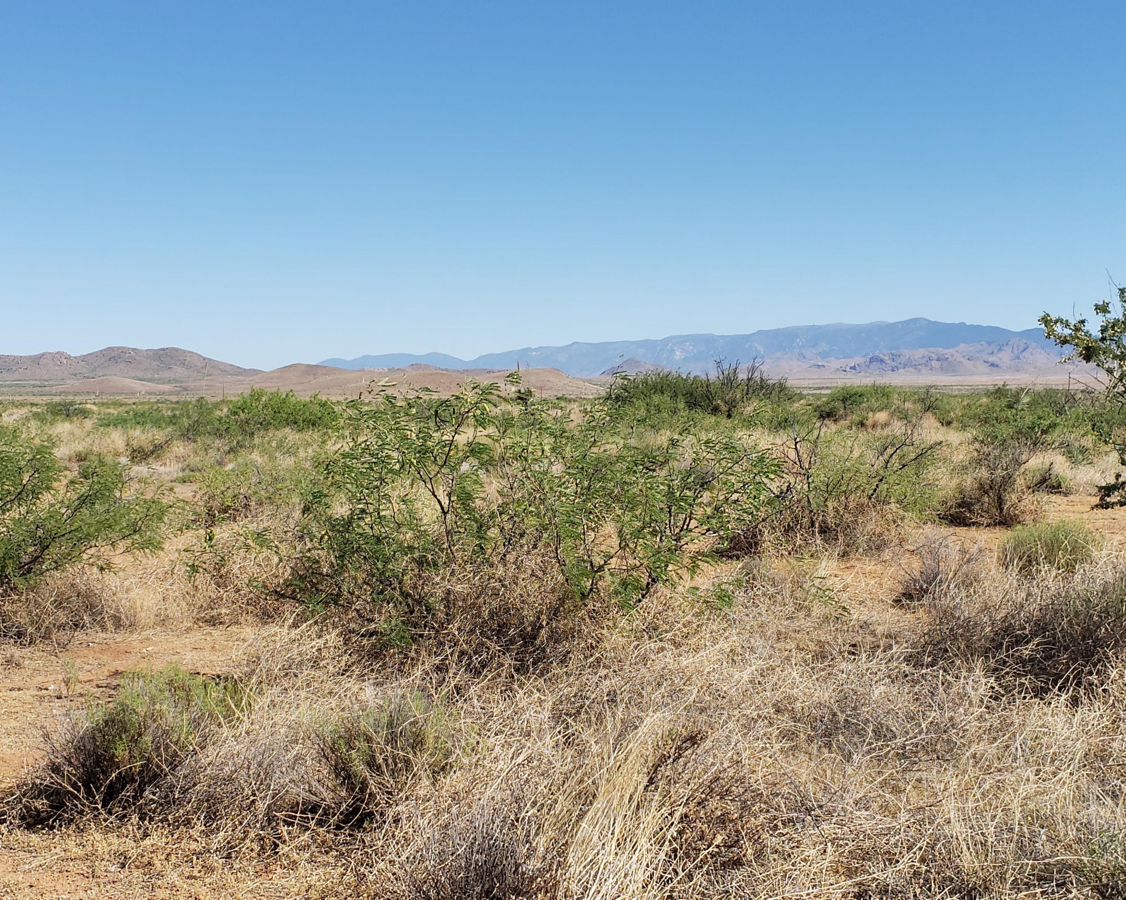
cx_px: 537
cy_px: 441
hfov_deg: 62.2
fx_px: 933
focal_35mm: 28
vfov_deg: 51.5
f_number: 2.4
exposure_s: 1/1339
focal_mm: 4.3
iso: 50
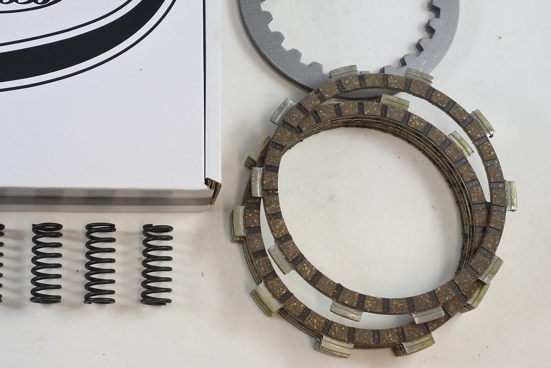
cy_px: 113
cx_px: 172
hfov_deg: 48.5
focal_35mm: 39
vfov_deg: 33.8
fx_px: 597
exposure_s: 1/160
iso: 400
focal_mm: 10
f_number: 3.5
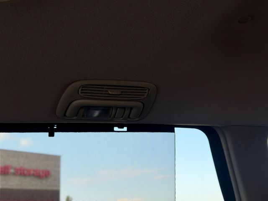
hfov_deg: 39.7
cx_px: 134
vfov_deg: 30.3
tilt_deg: +17.7
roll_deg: +3.8
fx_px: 372
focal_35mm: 48
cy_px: 100
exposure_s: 1/139
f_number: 1.78
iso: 64
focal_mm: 6.76
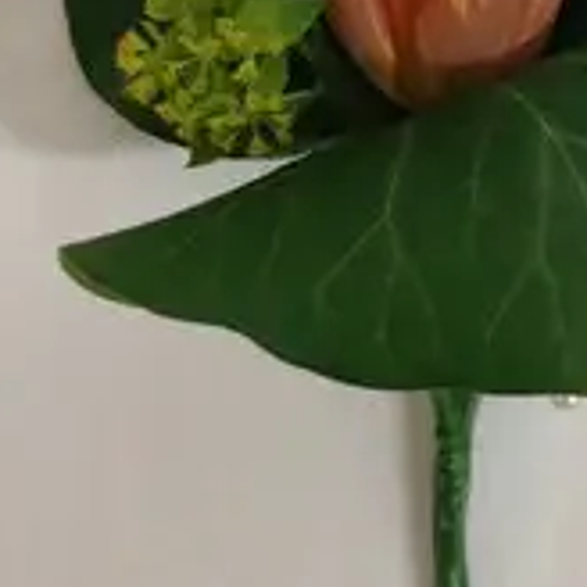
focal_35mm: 105
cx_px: 487
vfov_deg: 16.4
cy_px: 84
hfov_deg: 16.4
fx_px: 2014
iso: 80
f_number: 2.4
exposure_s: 1/20
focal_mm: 4.28
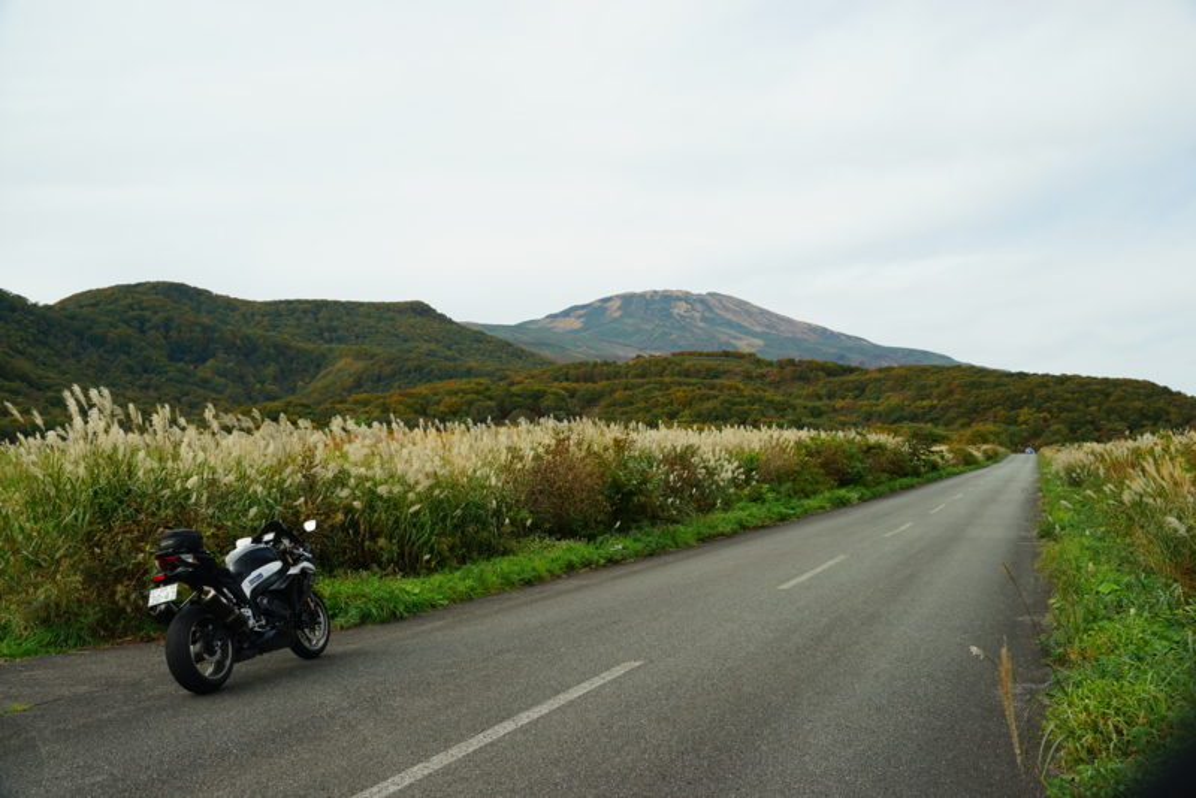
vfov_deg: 41.1
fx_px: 1063
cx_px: 598
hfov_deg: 58.7
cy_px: 399
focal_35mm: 32
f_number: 6.3
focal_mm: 32
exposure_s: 1/80
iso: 100
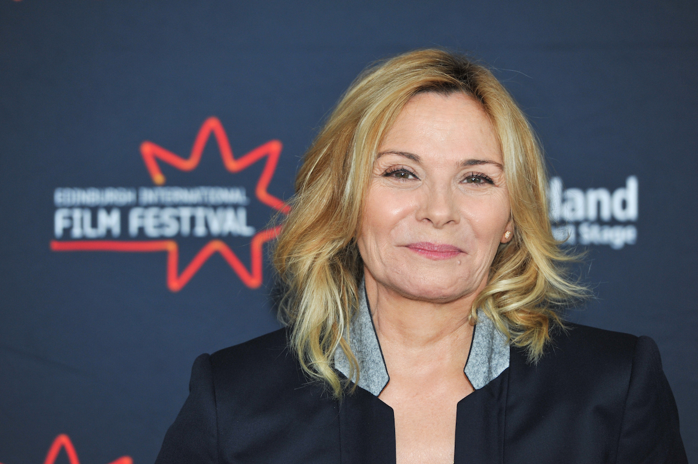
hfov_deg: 10.3
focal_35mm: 200
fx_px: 3874
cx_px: 349
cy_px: 232
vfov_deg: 6.9
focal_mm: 200
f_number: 4
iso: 800
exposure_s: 1/160
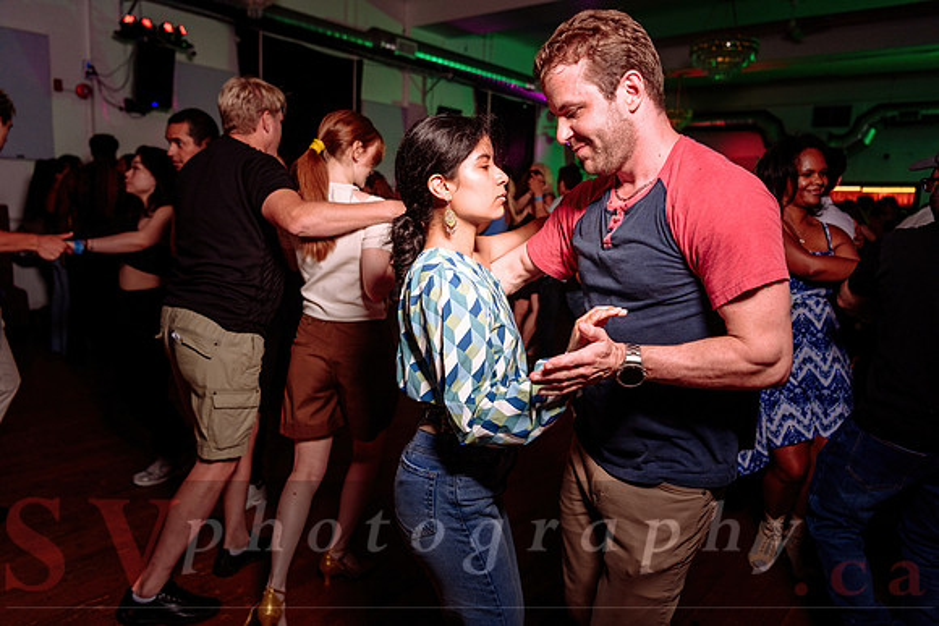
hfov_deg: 67.8
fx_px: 699
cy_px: 304
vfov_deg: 48.3
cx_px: 484
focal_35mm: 27
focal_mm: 26
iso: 800
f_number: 2.8
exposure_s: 1/80
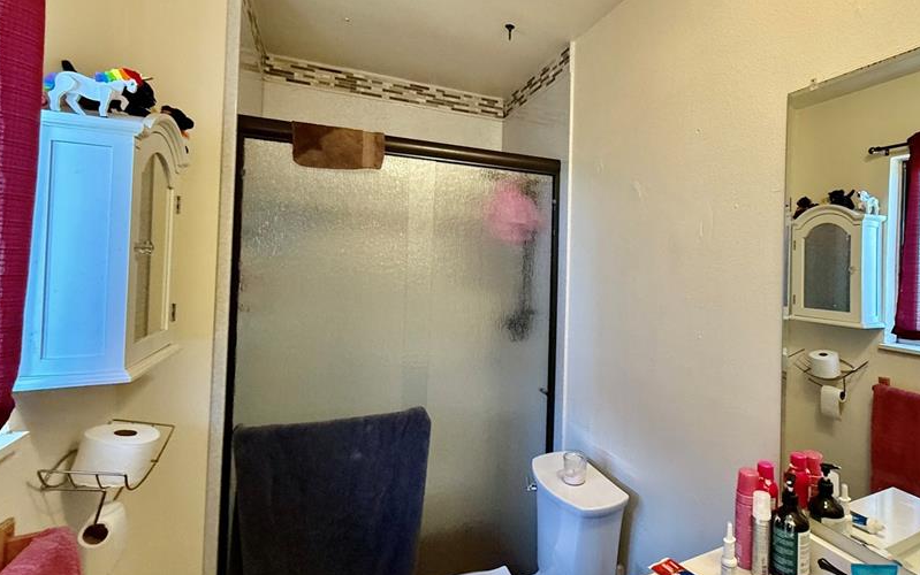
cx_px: 575
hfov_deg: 86.3
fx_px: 477
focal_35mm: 19
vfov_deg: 62.1
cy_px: 256
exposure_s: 1/60
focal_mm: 2.22
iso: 500
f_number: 2.2
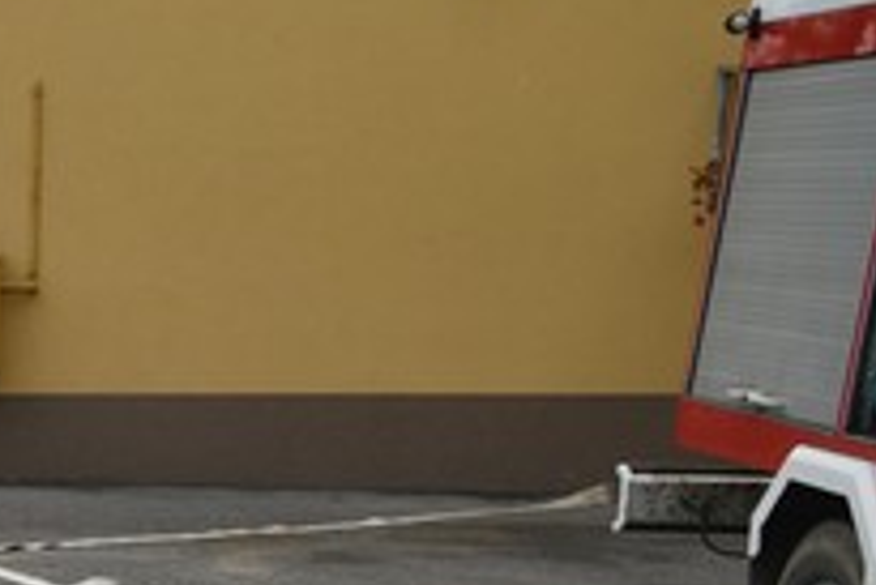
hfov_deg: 16.9
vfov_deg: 14.0
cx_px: -778
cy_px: 647
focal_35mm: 96
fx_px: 2338
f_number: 4
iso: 320
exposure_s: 1/1250
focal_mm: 24
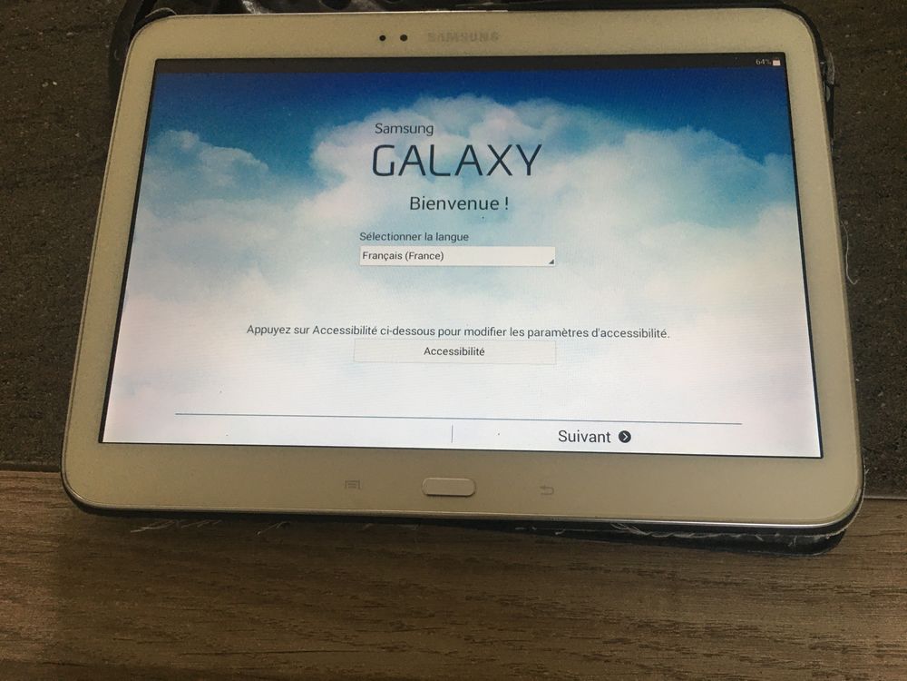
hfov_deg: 61.7
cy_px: 340
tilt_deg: -64.7
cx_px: 454
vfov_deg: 48.2
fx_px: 760
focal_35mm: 29
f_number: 2.2
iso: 50
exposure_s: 1/33
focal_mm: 4.15
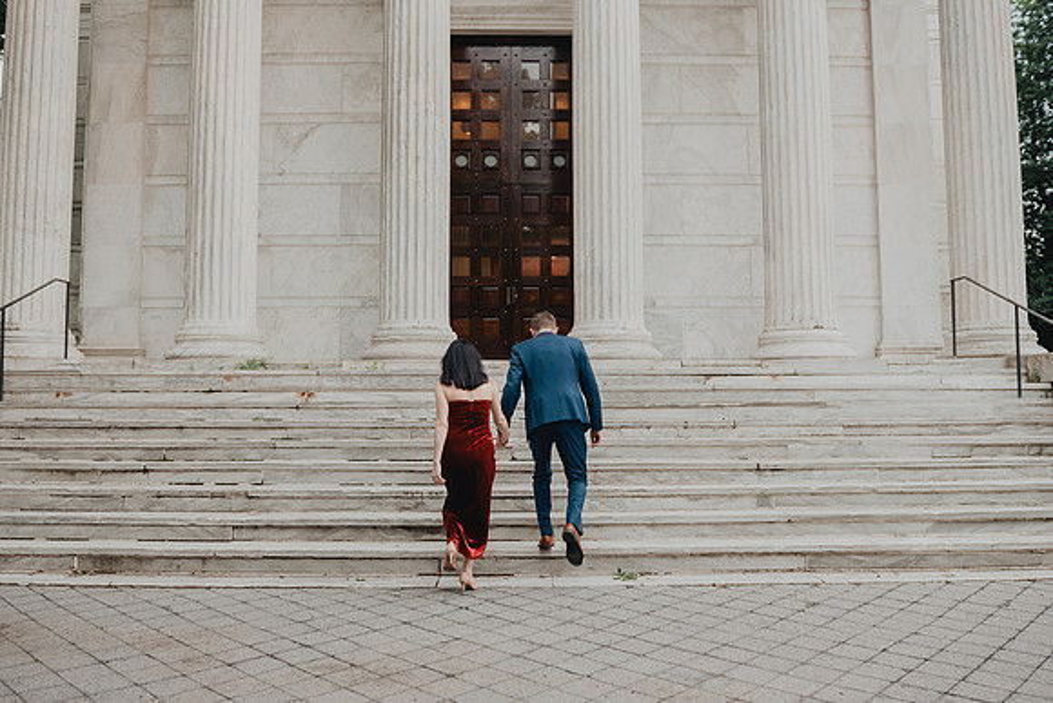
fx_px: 816
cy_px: 351
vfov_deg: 46.6
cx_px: 518
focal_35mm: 28
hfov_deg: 65.7
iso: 400
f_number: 3.5
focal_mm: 24
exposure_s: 1/160
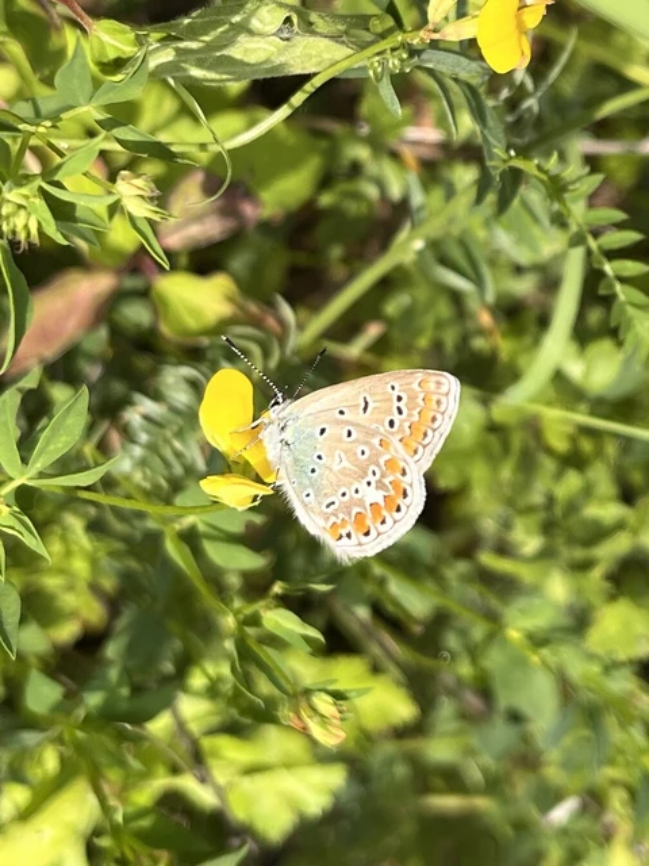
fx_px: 650
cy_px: 433
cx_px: 324
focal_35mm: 26
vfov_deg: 67.3
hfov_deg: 53.1
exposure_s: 1/1623
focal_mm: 5.1
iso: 50
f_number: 1.6
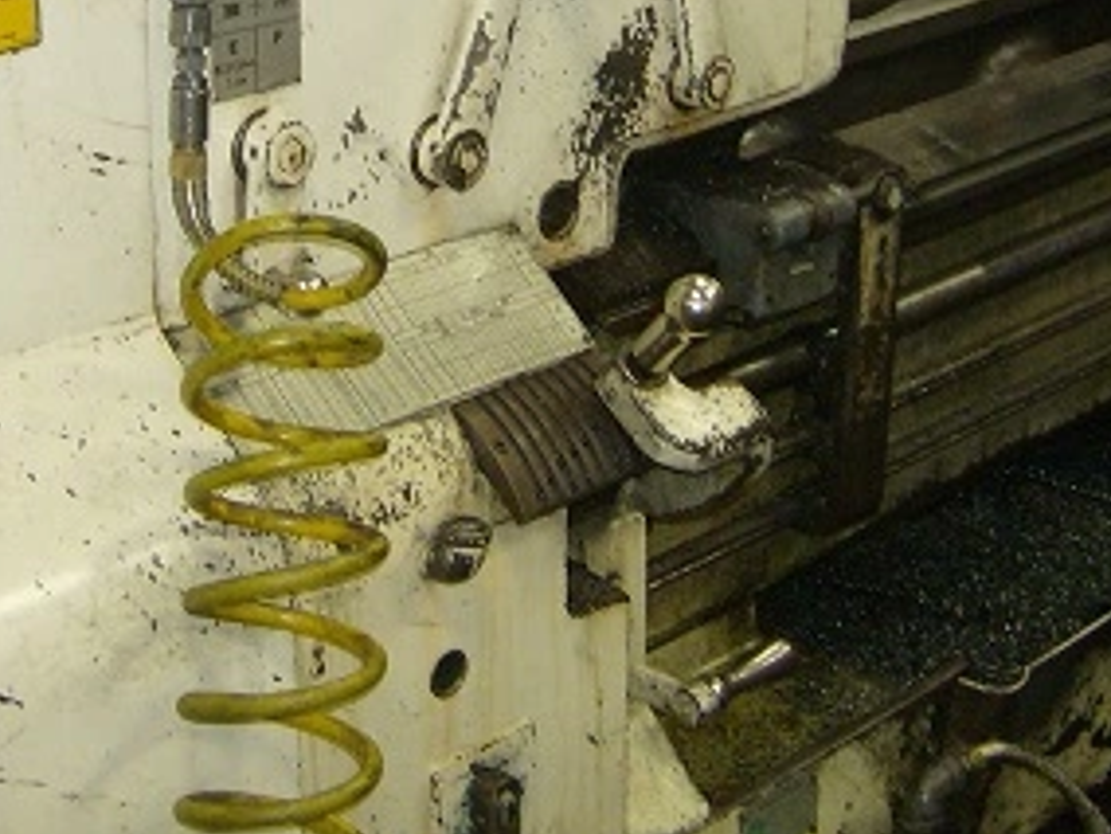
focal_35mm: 76
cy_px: 53
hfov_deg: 25.6
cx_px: 446
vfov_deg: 19.0
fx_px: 2439
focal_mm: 6
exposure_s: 1/60
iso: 200
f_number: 2.8
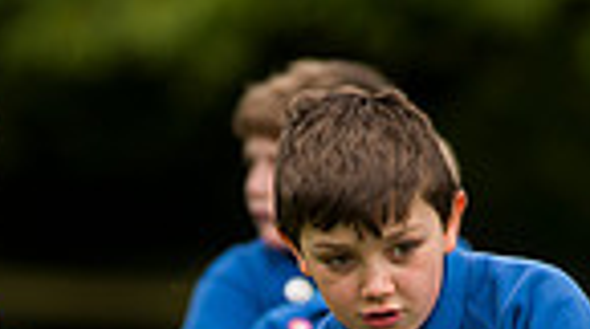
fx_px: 15259
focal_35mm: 977
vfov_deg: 1.2
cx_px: 321
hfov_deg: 2.2
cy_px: 682
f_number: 5.6
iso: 400
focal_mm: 300
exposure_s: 1/1250
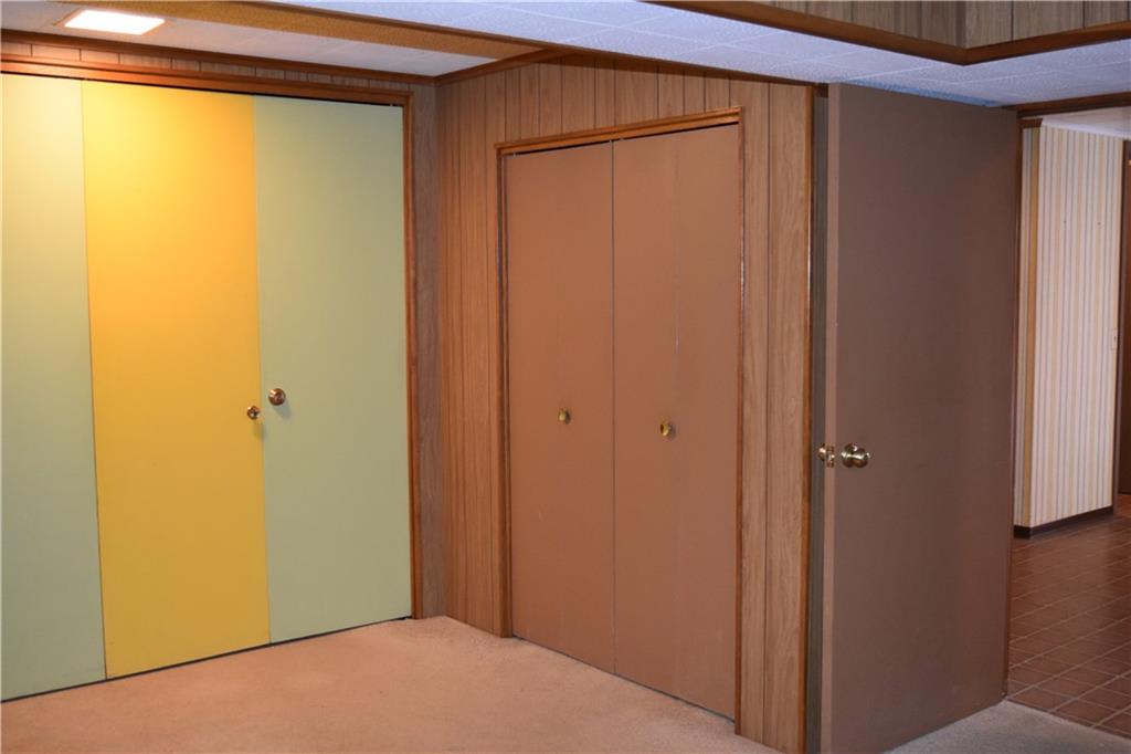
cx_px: 566
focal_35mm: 38
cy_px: 377
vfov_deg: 35.5
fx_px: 1178
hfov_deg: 51.3
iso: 2000
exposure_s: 1/60
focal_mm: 25
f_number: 4
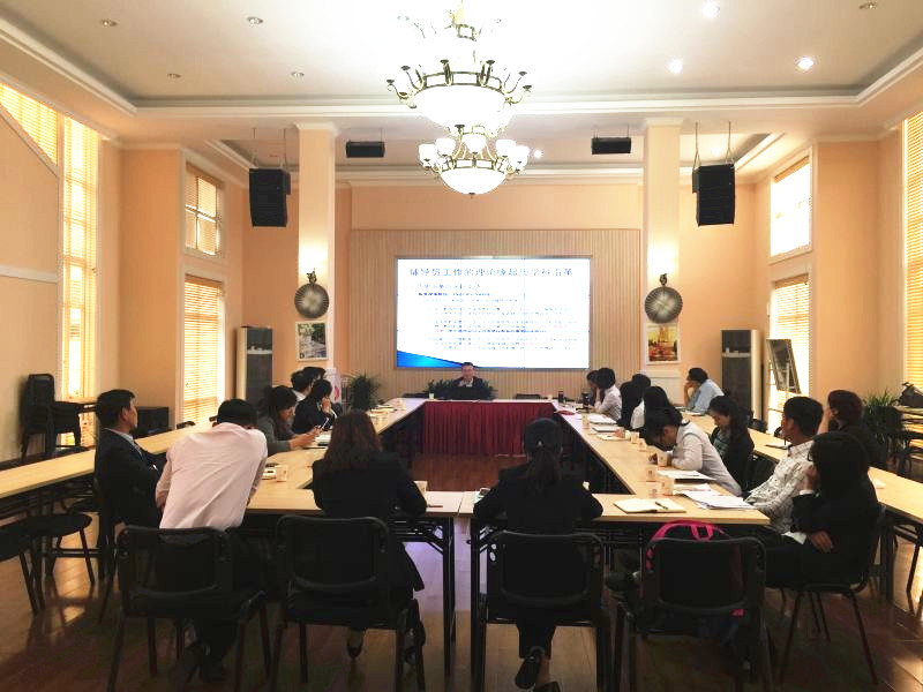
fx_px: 773
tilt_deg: +1.1
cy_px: 346
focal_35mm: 29
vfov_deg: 48.2
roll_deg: -1.8
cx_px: 462
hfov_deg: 61.7
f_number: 2.2
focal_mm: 4.15
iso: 32
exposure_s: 1/30
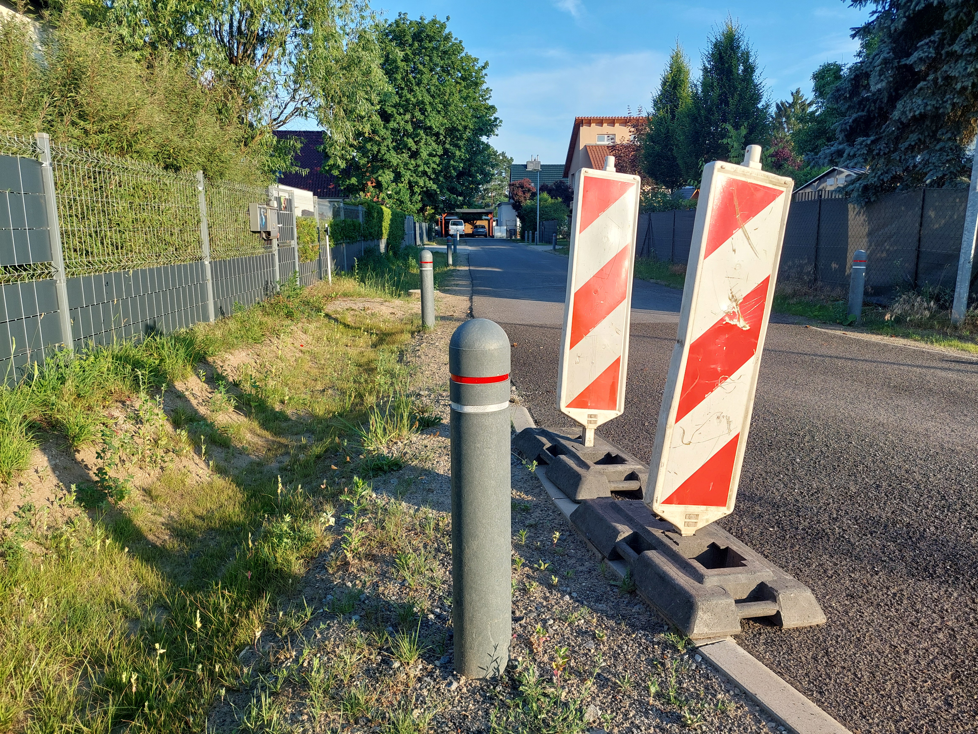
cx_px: 489
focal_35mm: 25
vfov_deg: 54.9
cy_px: 367
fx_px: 706
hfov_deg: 69.4
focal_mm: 5.23
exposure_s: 1/707
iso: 40
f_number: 1.8
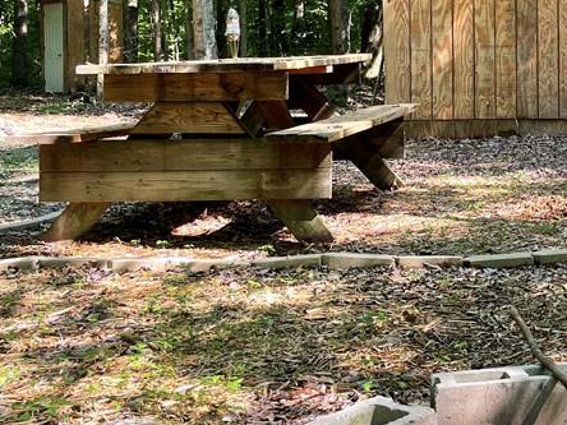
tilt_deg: -0.1
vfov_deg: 23.7
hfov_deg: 29.3
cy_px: 36
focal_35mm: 60
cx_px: 614
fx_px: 983
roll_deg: +1.8
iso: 50
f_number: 1.6
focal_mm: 4.2
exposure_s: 1/121
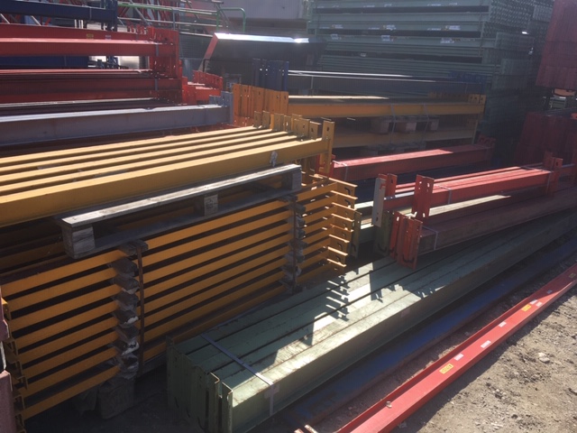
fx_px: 483
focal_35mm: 29
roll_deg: -3.6
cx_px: 288
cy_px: 216
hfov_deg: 61.7
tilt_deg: -19.7
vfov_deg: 48.2
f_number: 2.2
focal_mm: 4.15
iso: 25
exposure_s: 1/1026
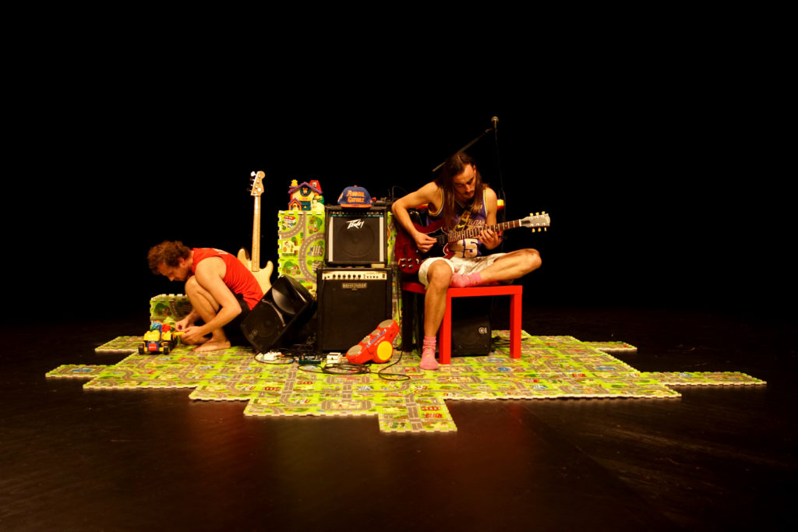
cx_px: 399
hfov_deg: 53.1
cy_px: 266
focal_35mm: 36
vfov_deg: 36.9
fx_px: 798
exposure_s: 1/250
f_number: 4
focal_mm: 24
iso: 1250
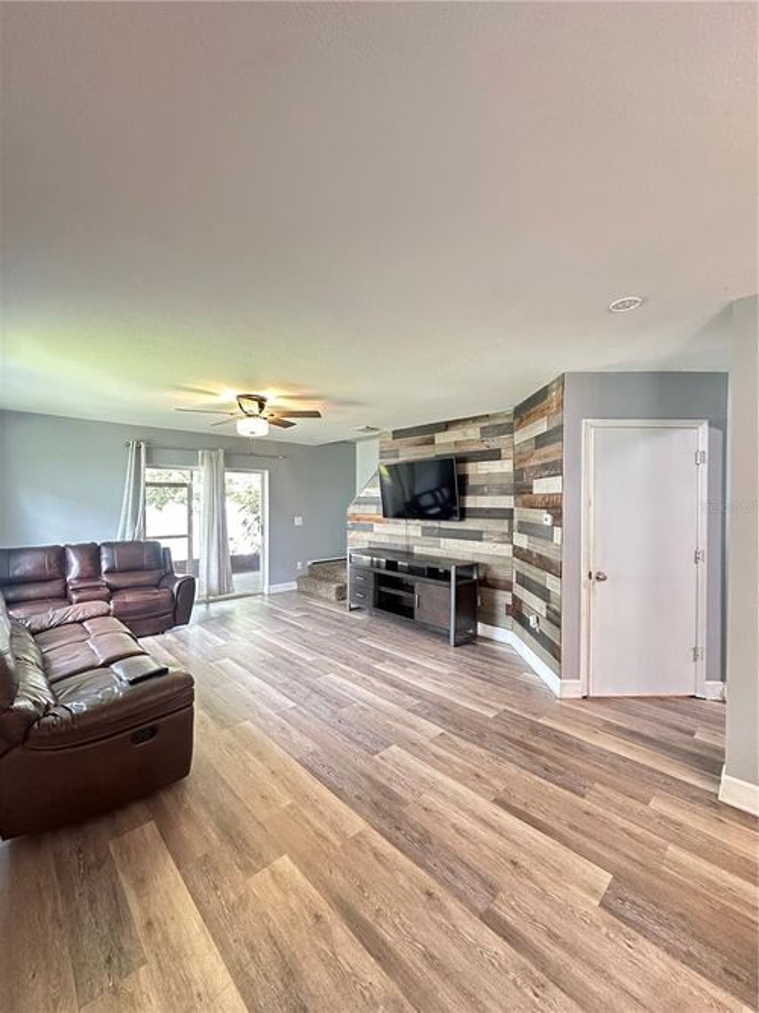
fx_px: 409
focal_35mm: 14
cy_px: 506
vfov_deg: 102.1
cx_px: 380
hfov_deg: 85.7
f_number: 2.2
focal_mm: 2.22
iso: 800
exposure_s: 1/60
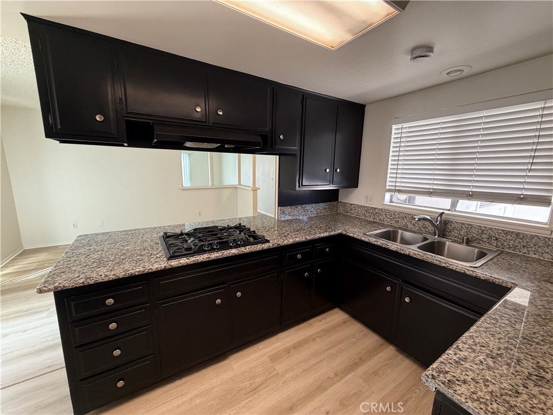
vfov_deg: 85.7
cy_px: 208
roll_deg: +0.0
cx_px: 276
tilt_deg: -11.5
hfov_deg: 102.1
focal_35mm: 14
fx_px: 224
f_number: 2.2
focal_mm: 2.22
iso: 320
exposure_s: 1/120
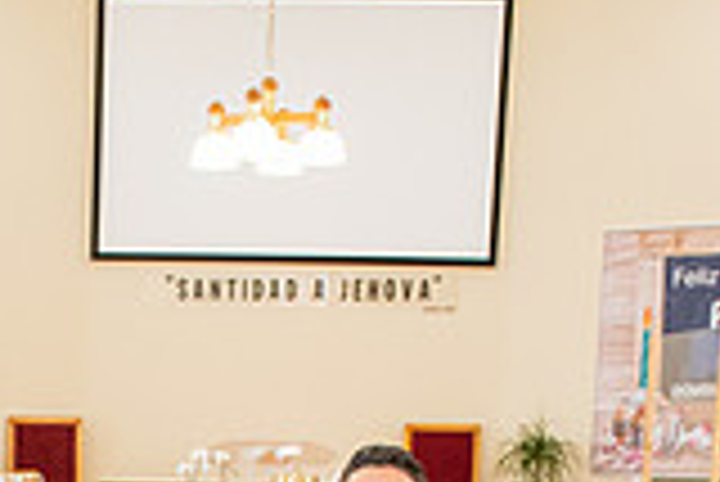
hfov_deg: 22.9
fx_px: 1742
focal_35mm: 87
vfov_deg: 14.1
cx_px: 108
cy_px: 854
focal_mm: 24
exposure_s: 1/100
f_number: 5
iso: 1250
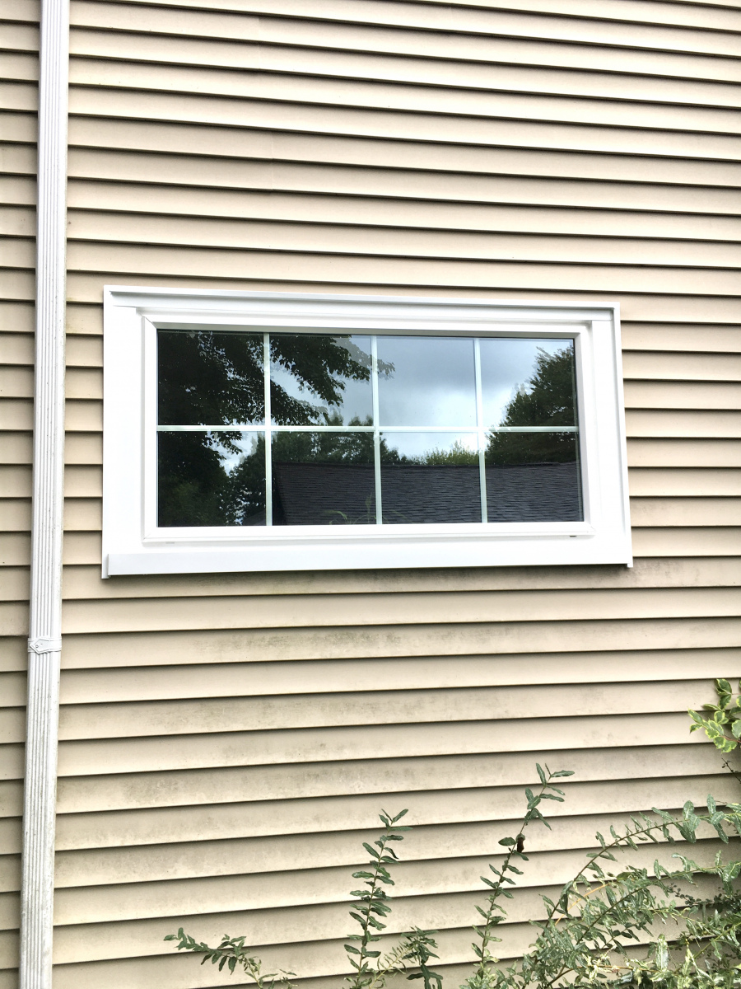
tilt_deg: +6.6
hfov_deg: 48.2
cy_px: 494
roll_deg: +0.4
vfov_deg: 61.7
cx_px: 370
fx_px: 828
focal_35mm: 29
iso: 25
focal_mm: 4.15
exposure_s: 1/60
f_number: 2.2
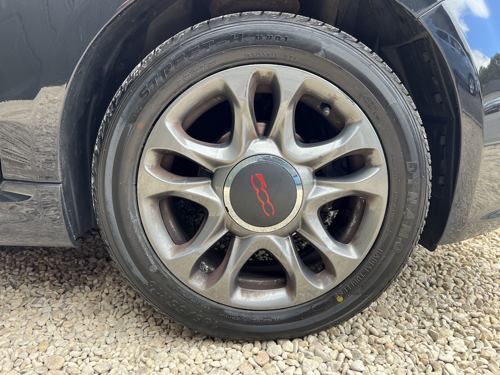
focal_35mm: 26
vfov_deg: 53.1
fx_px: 376
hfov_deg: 67.3
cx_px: 250
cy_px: 188
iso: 50
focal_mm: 5.7
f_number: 1.5
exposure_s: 1/277
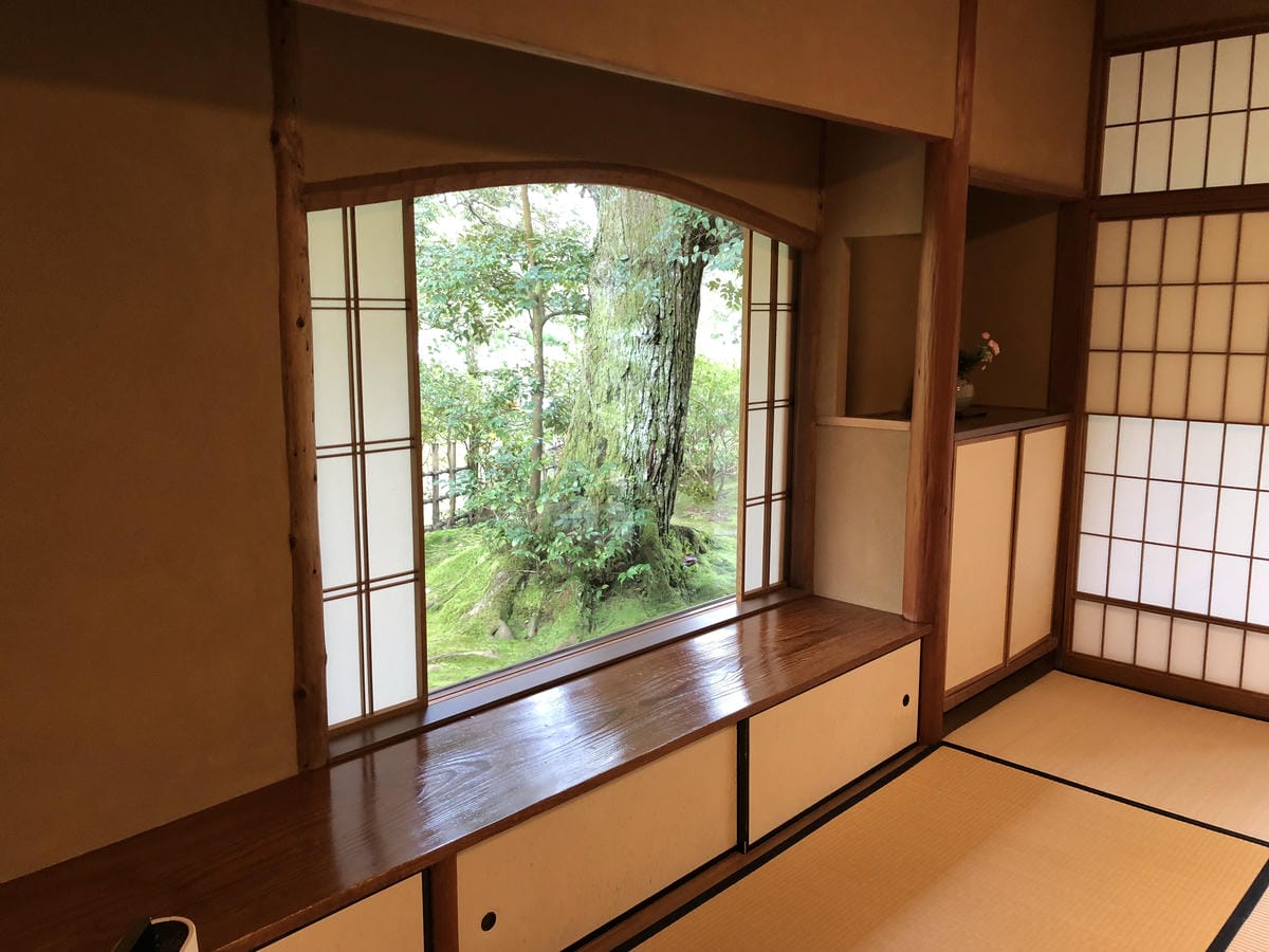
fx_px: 1063
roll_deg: -0.1
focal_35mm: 29
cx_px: 634
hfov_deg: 61.7
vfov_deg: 48.2
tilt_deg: -9.9
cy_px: 476
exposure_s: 1/15
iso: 40
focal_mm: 3.99
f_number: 1.8
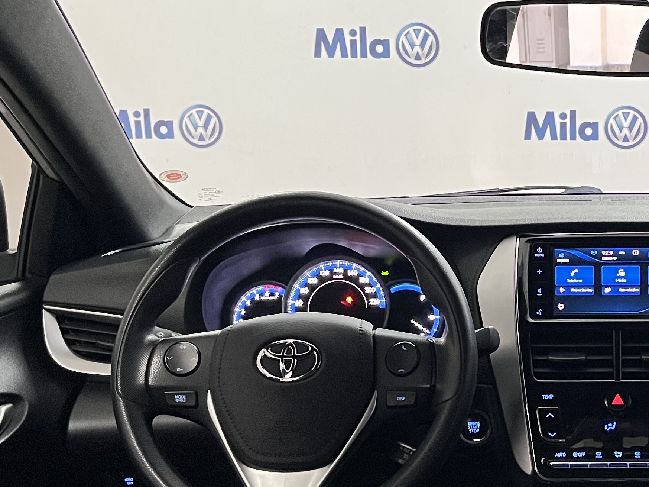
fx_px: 1125
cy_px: 333
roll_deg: +0.2
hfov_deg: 30.6
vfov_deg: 24.3
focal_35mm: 60
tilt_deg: -13.1
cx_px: 596
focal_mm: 5.1
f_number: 1.6
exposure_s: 1/40
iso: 640
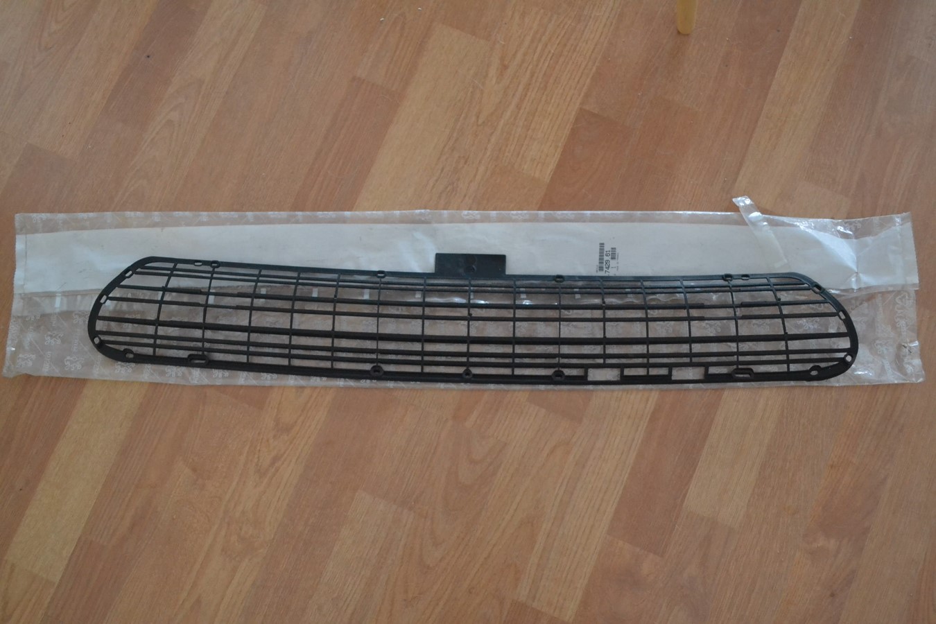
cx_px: 468
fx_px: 936
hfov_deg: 53.1
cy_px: 312
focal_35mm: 36
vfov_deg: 36.9
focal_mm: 24
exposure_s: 1/60
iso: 3200
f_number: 4
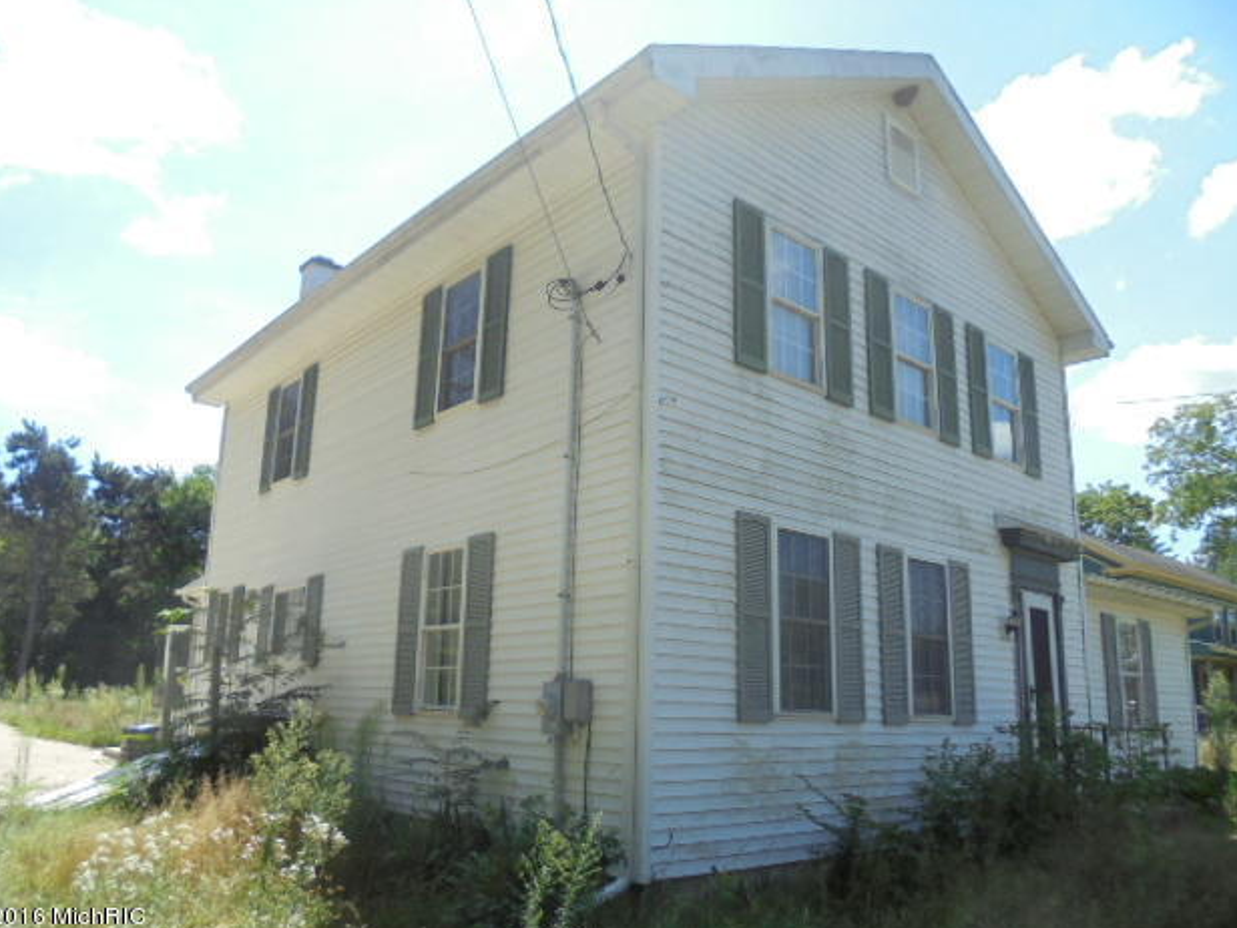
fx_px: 965
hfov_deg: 65.3
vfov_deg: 51.4
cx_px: 602
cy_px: 474
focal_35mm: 27
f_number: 3.5
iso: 100
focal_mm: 4.6
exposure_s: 1/500
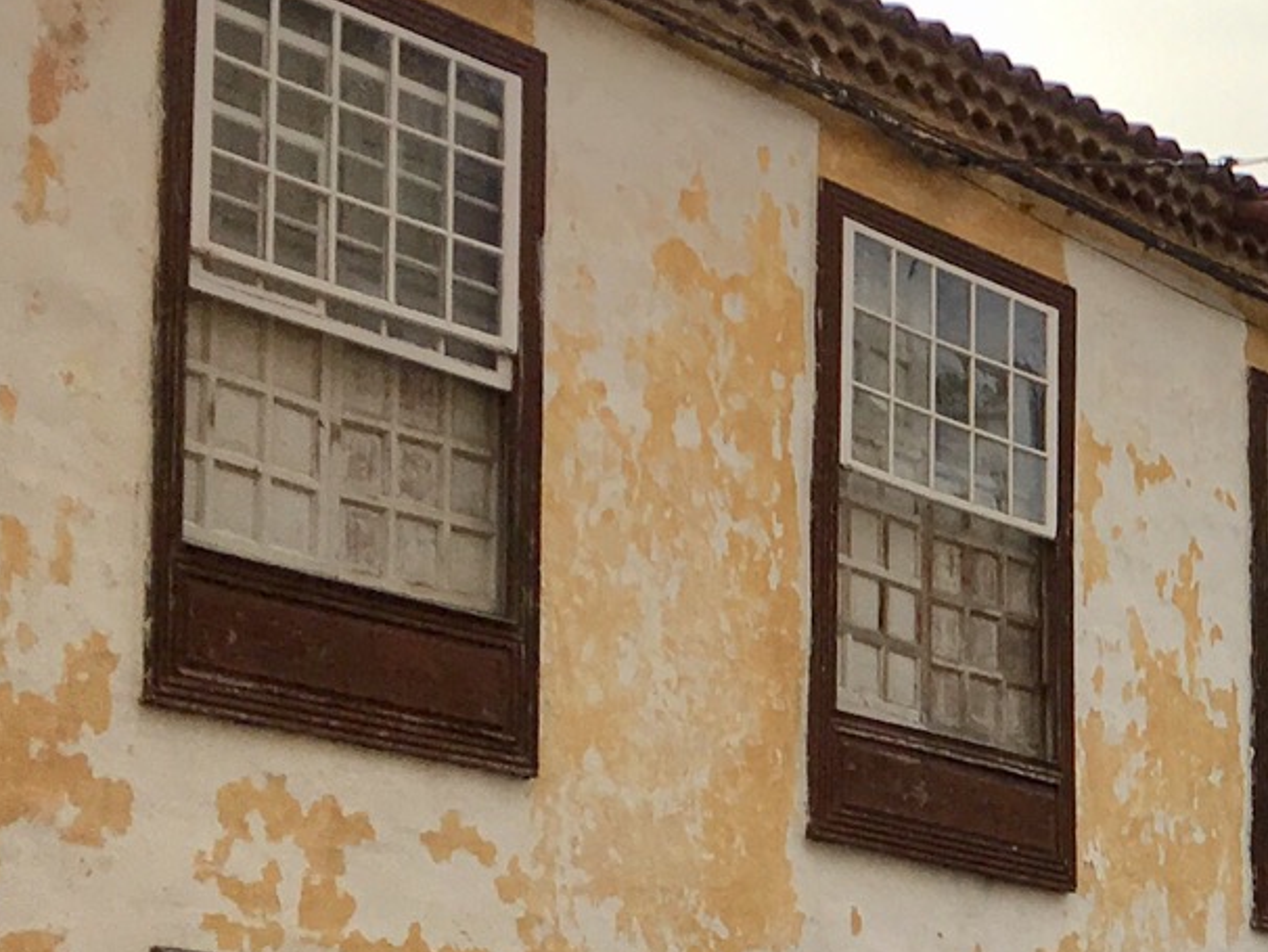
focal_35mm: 98
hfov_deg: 17.9
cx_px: 1892
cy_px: 946
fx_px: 3591
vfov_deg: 14.9
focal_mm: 4.15
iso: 25
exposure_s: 1/2079
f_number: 2.2
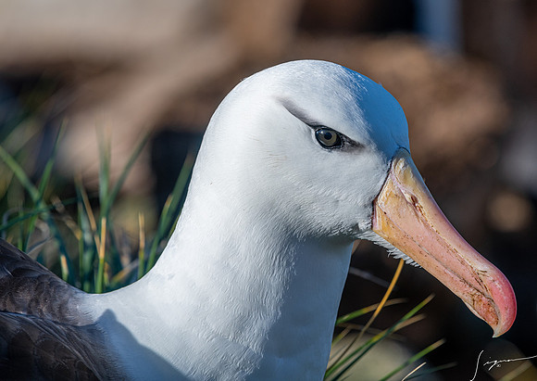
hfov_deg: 5.4
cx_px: 338
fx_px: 5642
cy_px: 155
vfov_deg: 3.9
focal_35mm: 371
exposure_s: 1/640
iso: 140
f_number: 8
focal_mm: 300
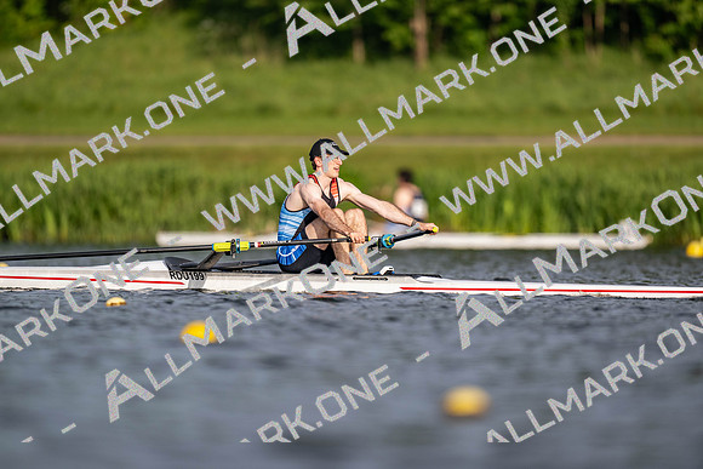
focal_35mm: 600
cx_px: 352
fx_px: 11719
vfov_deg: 2.3
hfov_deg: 3.4
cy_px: 234
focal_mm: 600
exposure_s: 1/2500
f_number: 4
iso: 220
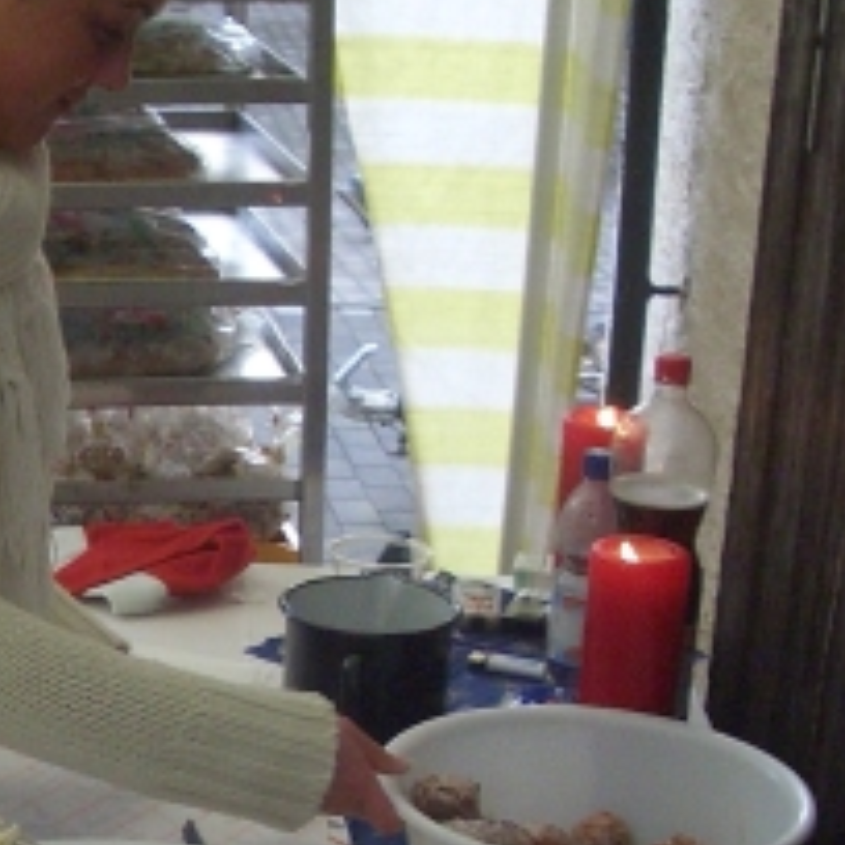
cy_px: 663
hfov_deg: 17.4
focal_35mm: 97
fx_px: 2679
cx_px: -58
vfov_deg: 17.8
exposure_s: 1/250
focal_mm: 5.8
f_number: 2.6
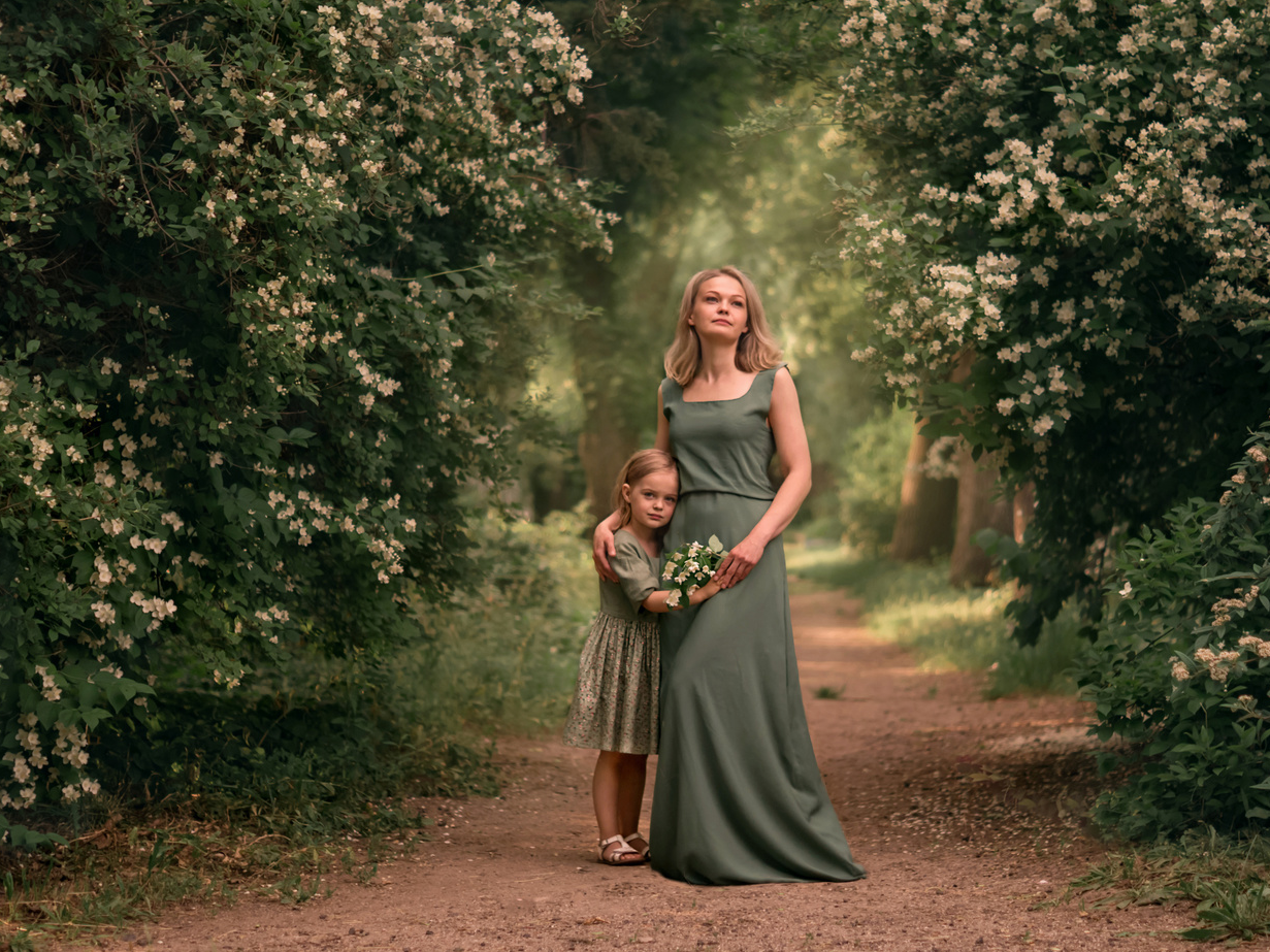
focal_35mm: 82
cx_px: 716
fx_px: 3008
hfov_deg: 23.8
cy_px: 474
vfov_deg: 18.0
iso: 500
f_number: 1.8
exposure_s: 1/800
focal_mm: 50
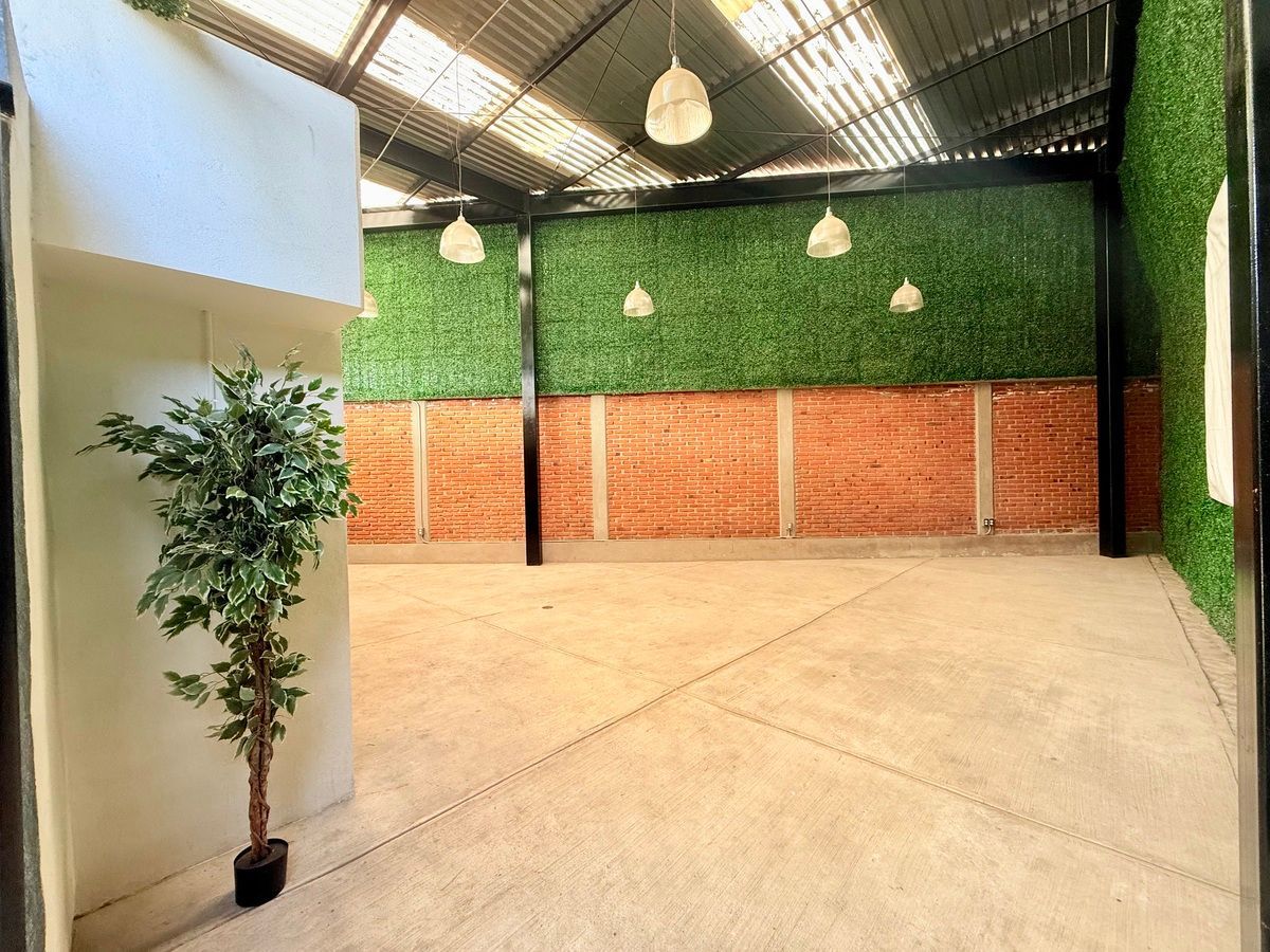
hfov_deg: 102.1
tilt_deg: -0.1
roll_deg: +1.1
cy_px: 476
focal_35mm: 14
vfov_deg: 85.7
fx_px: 514
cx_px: 635
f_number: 2.2
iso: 200
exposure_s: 1/99
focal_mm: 2.22
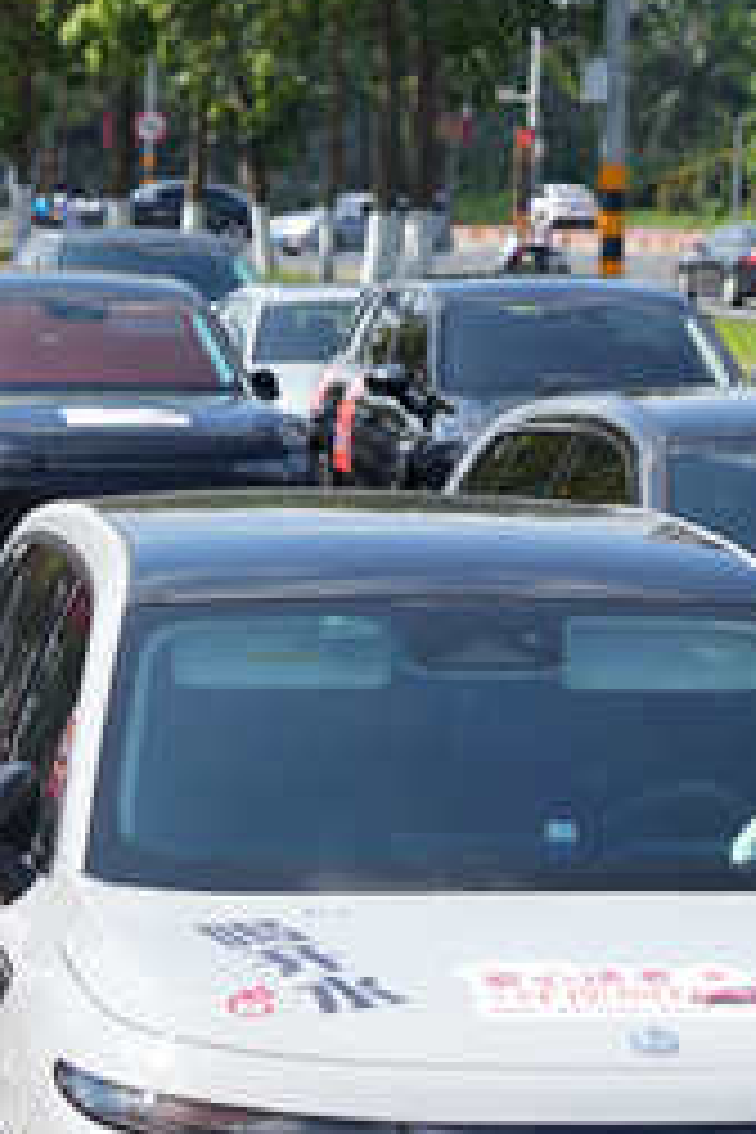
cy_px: 76
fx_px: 5890
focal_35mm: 187
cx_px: 367
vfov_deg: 10.9
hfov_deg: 7.3
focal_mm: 59
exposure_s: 1/1250
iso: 100
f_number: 2.8
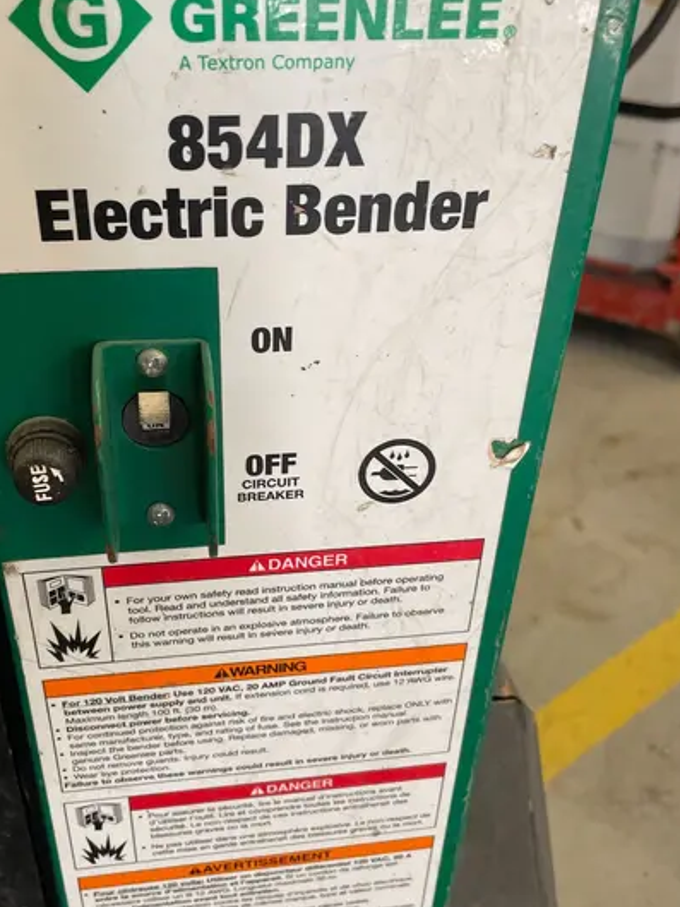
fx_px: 943
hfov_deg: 39.5
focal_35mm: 36
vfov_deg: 51.3
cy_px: 478
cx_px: 271
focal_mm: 4.2
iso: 125
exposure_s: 1/60
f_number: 1.6
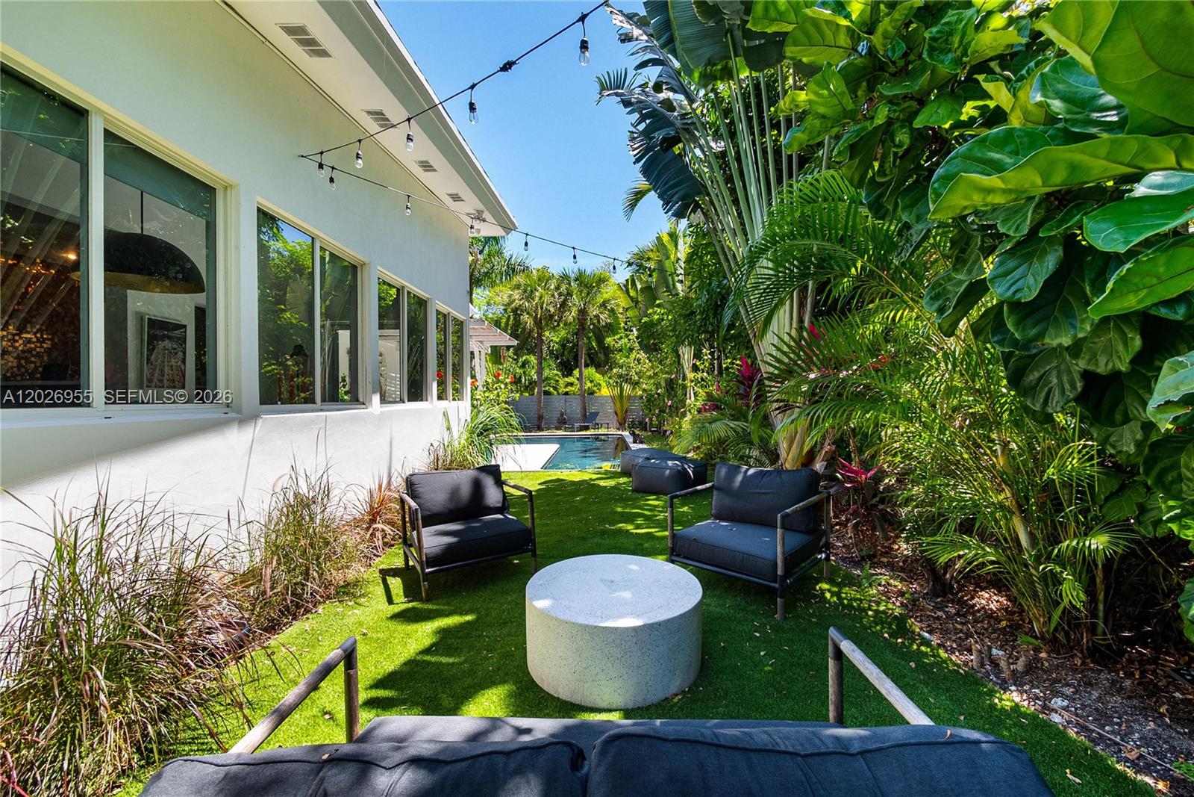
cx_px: 597
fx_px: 464
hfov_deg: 104.2
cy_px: 398
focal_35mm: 14
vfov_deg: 81.2
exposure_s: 1/125
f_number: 5.6
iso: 400
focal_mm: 7
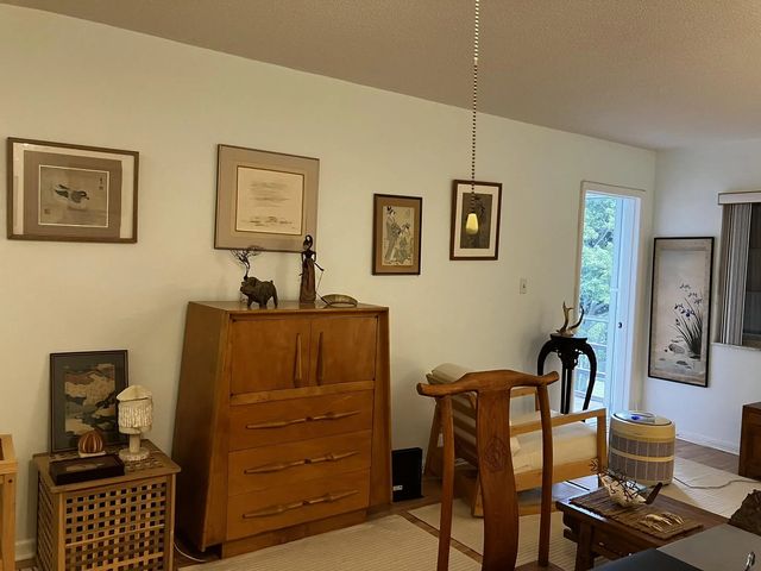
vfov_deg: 49.7
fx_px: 616
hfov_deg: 63.4
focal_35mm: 28
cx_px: 380
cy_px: 286
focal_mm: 3.99
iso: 200
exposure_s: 1/60
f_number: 1.8
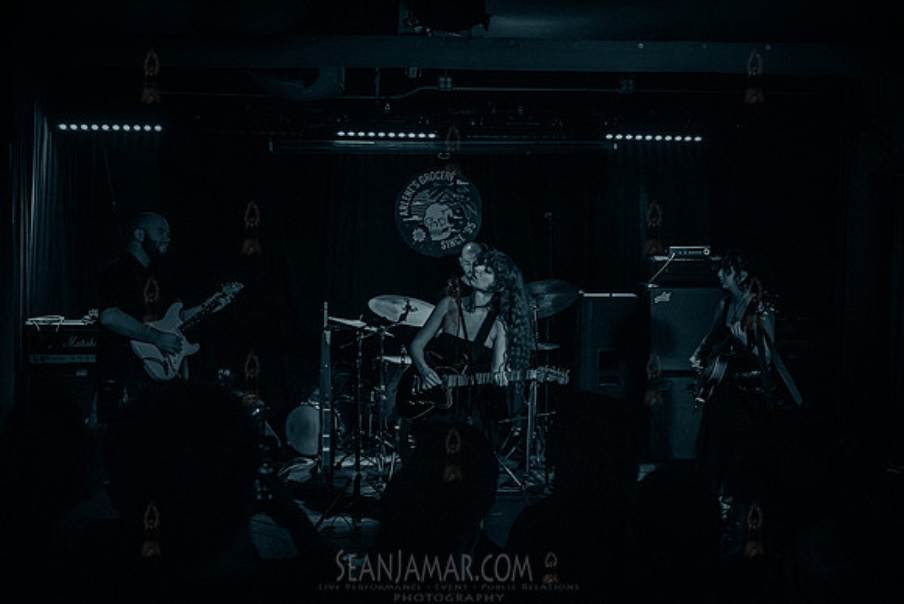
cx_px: 452
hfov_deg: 44.0
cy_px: 302
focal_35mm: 45
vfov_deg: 30.2
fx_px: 1119
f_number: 3.2
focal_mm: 44
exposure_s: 1/320
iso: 16000
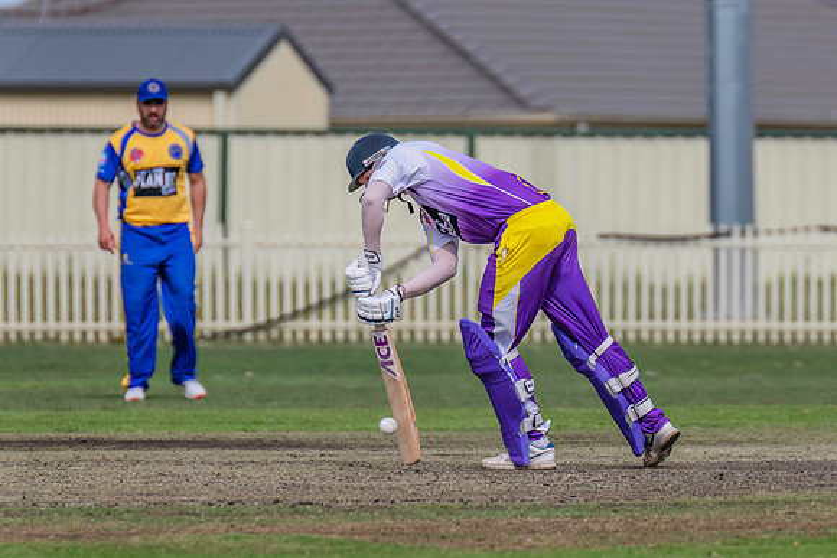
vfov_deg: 1.9
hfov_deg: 2.8
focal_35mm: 724
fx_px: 16845
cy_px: 273
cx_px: 500
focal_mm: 600
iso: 800
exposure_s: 1/2500
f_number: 7.1
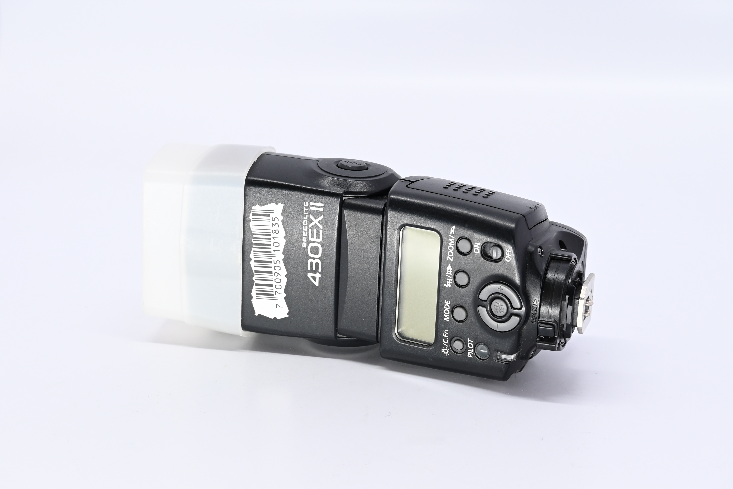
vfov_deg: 18.2
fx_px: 1527
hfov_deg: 27.0
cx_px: 366
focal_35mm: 75
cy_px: 244
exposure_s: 1/160
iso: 500
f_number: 9
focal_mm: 50
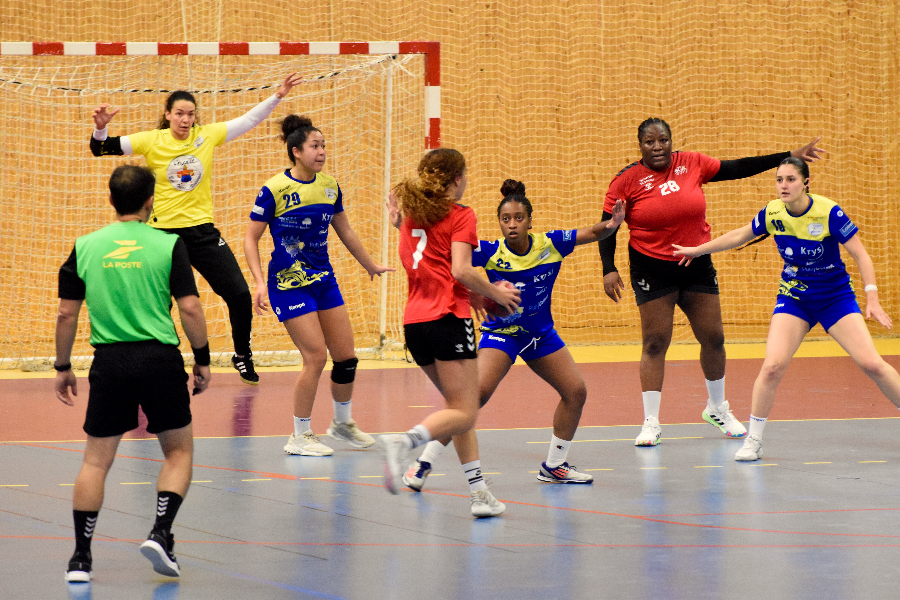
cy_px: 300
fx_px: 6749
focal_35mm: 270
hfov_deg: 7.6
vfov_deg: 5.1
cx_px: 450
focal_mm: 180
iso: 5000
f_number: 5
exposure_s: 1/250
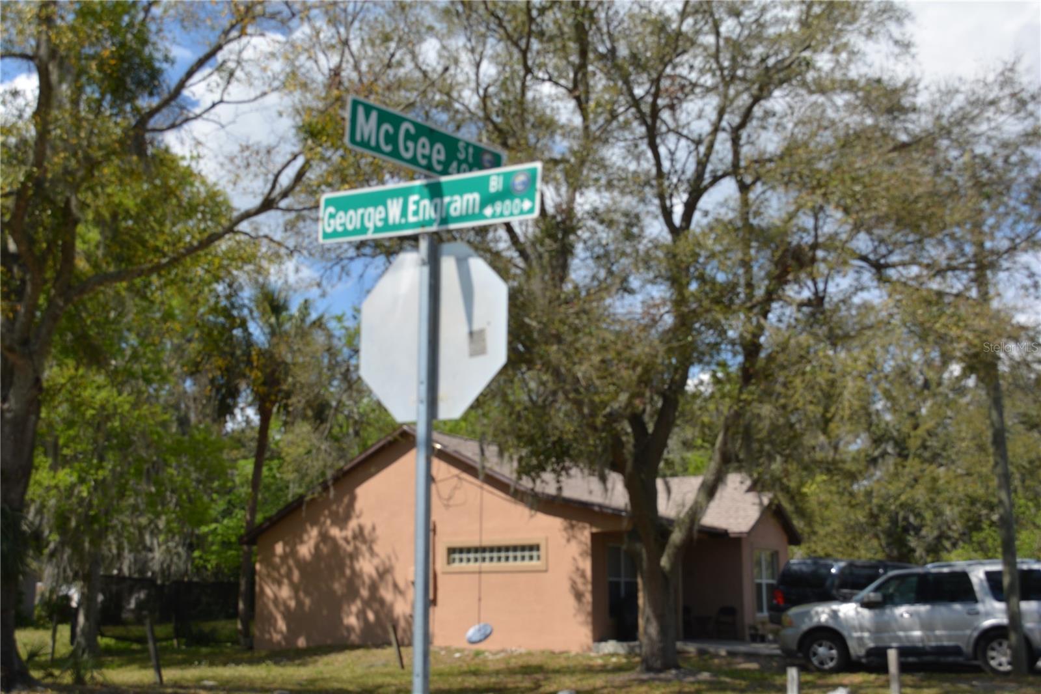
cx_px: 520
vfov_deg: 31.9
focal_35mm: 42
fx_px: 1214
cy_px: 347
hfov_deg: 46.4
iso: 110
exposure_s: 1/250
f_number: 8
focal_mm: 28
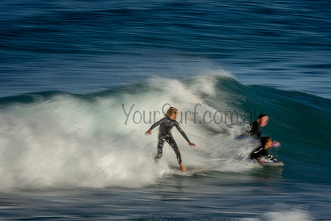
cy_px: 108
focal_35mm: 707
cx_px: 191
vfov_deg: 1.9
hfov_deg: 2.9
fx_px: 6500
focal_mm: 400
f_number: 36
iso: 100
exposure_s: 1/20
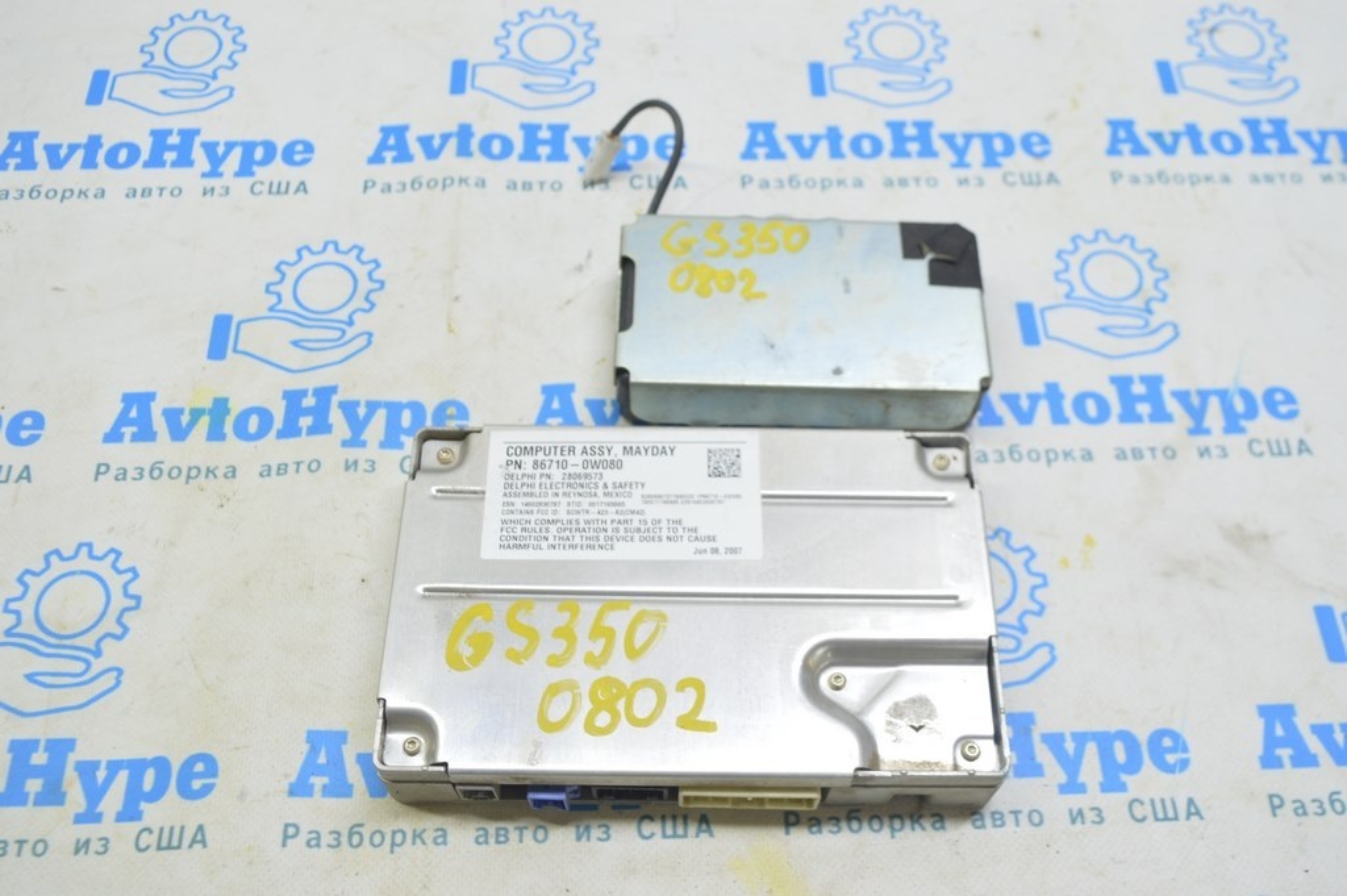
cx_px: 674
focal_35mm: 34
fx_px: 1290
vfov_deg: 38.3
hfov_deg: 55.1
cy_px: 448
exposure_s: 1/20
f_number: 5.6
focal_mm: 23
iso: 400
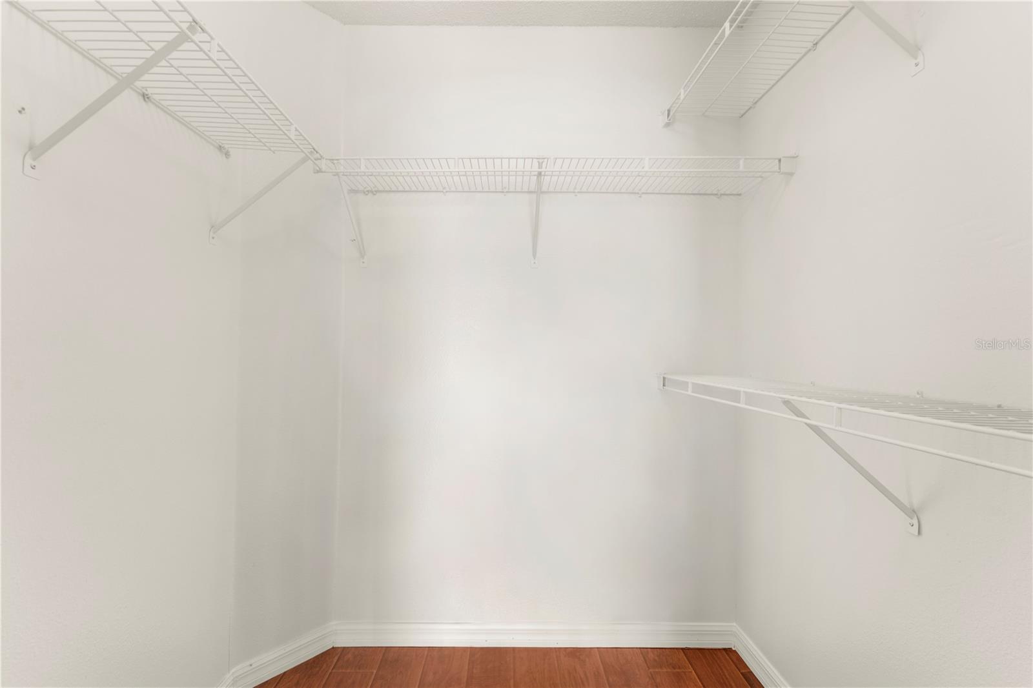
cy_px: 344
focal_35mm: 14
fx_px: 402
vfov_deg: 81.2
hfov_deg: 104.3
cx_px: 516
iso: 200
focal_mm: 14
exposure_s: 1/3
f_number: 8
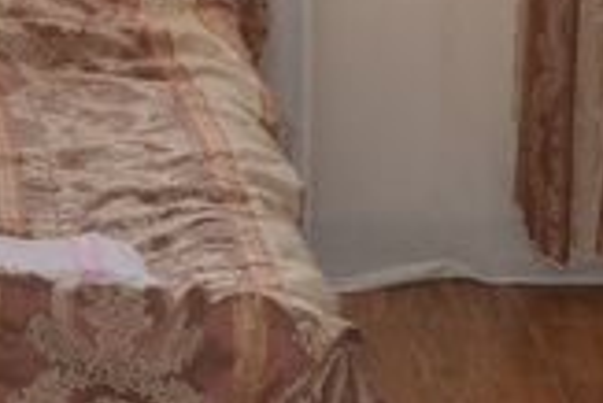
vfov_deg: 6.1
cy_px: -270
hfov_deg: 9.3
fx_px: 3705
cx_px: 218
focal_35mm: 221
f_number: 3.8
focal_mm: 24
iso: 400
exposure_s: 1/125
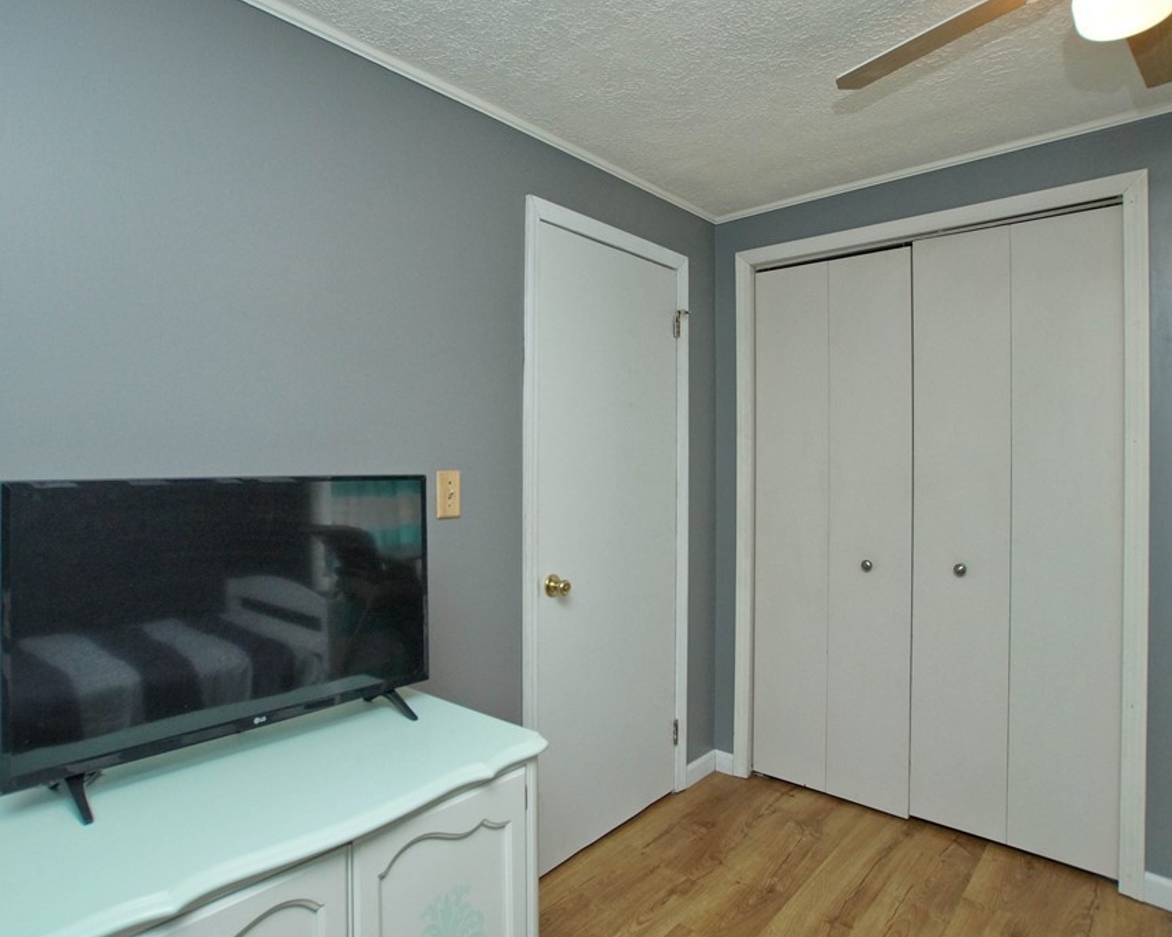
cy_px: 455
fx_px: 679
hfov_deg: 81.4
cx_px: 544
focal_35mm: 20
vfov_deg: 69.2
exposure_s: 1/160
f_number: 4.5
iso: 800
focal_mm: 11
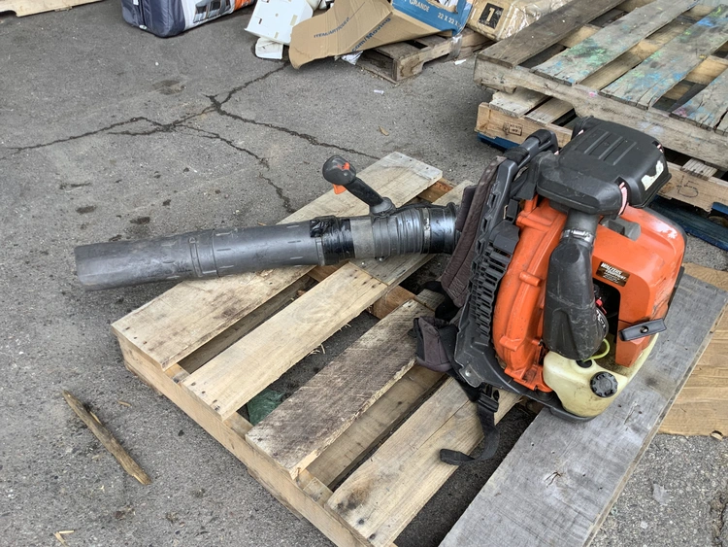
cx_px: 364
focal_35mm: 31
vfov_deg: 45.5
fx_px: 652
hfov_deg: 58.3
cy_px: 274
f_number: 2.4
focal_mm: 3.3
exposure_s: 1/120
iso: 25
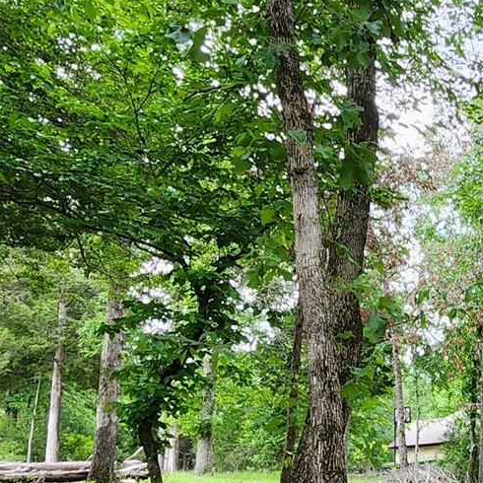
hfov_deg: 28.1
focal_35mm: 48
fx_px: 758
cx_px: 653
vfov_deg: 34.4
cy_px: 376
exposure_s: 1/60
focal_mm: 2.2
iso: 125
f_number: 2.2
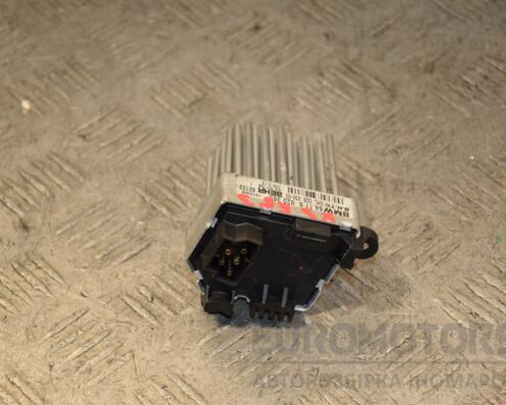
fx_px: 2035
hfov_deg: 14.2
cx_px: 233
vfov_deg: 11.3
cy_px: 203
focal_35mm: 136
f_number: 5.3
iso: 800
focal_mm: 80
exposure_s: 1/160
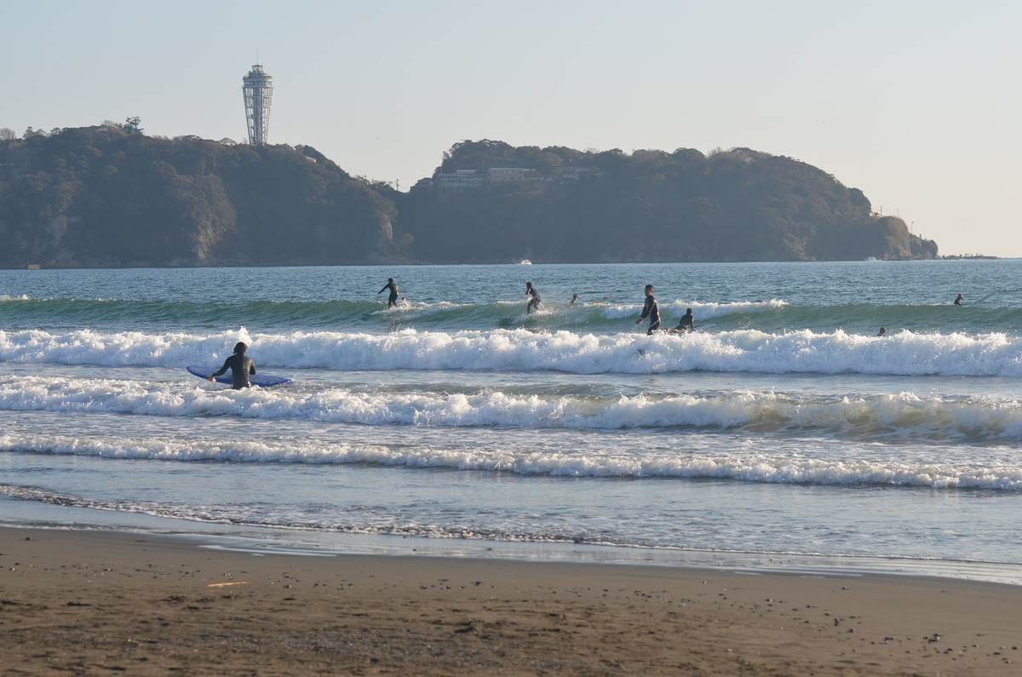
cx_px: 511
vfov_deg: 13.0
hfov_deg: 19.5
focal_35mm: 105
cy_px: 338
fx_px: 2975
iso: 400
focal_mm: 70
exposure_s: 1/1600
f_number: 6.3
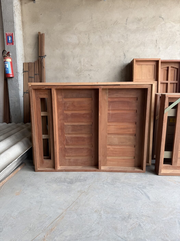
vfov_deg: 71.6
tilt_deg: -10.8
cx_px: 90
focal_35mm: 24
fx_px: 166
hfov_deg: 56.8
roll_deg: +1.0
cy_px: 120
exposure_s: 1/405
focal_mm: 6.76
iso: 80
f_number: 1.78
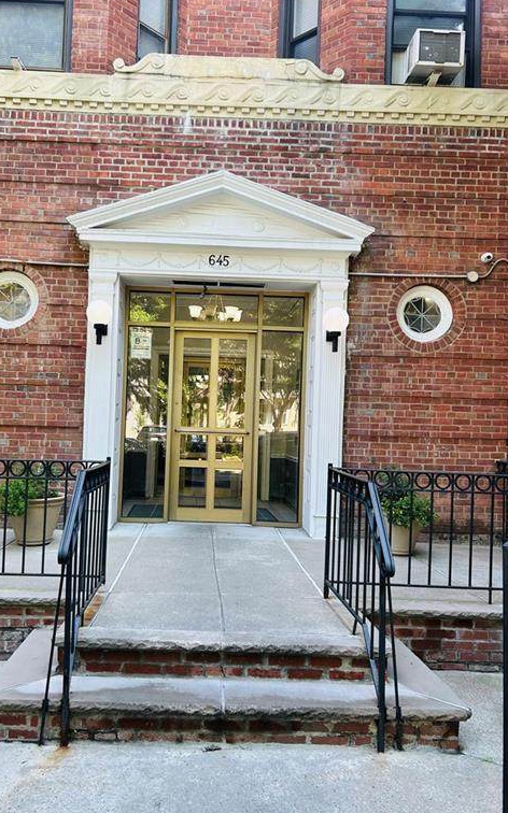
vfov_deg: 66.5
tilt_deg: +2.2
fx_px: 621
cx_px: 201
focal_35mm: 28
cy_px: 406
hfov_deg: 44.3
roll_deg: -2.2
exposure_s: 1/121
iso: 40
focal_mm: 5.7
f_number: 1.5
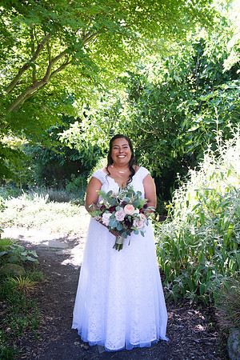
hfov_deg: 42.3
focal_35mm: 31
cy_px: 180
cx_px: 120
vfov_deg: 60.3
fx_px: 310
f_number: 4.5
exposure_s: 1/400
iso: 640
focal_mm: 31
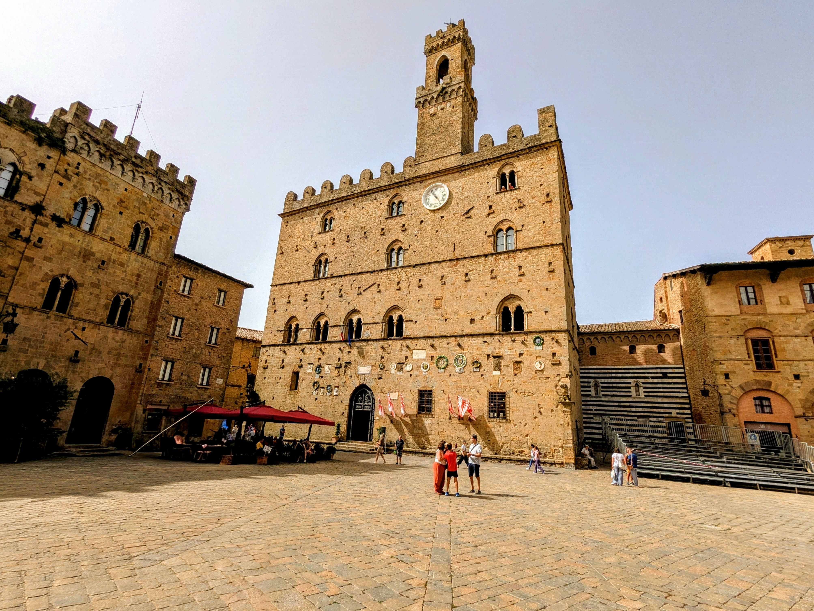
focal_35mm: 16
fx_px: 376
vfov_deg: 78.1
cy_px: 306
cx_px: 407
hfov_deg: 94.5
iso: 38
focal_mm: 2.35
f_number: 2.2
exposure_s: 1/1898
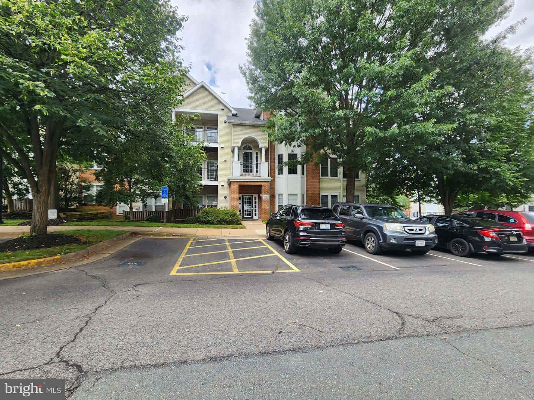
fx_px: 201
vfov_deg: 89.9
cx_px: 267
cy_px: 200
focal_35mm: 13
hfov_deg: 106.2
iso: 50
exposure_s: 1/324
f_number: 2.2
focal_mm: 2.2
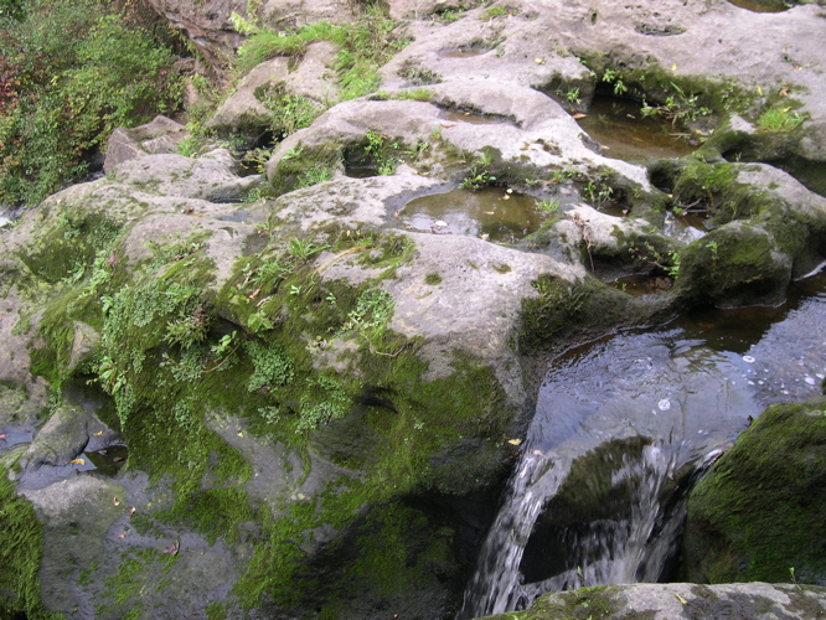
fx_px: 907
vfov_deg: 37.7
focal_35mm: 38
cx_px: 413
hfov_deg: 49.0
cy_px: 310
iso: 100
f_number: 2.8
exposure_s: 1/85.1
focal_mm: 8
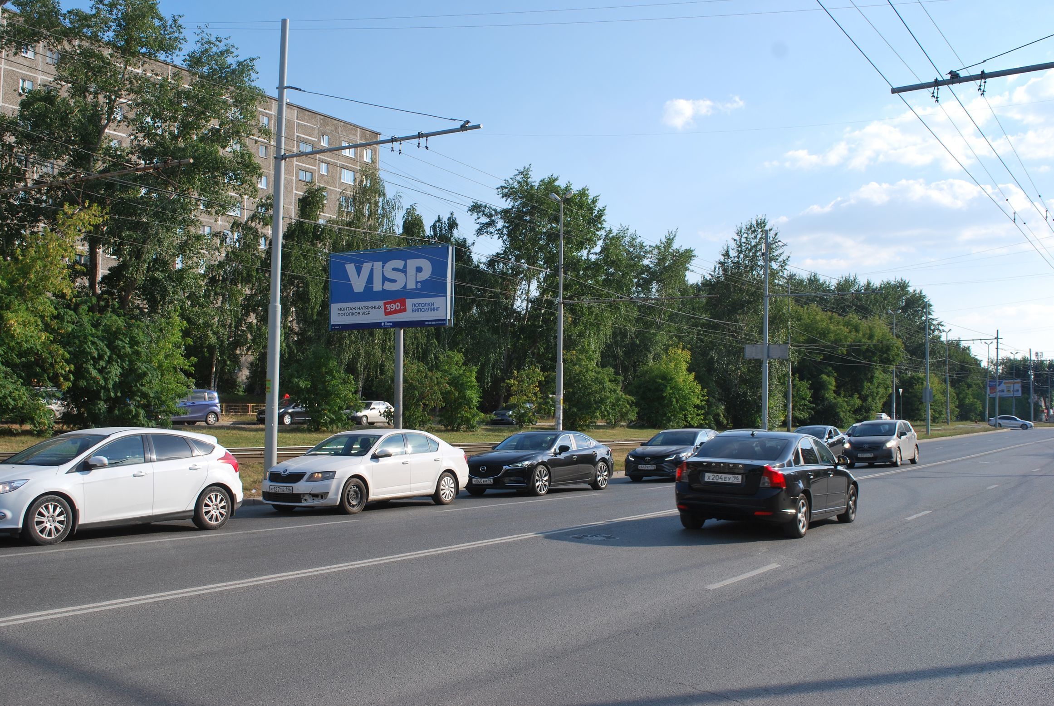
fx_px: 1055
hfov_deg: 53.1
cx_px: 527
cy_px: 353
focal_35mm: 36
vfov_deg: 37.0
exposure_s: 1/200
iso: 100
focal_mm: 24
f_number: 7.1
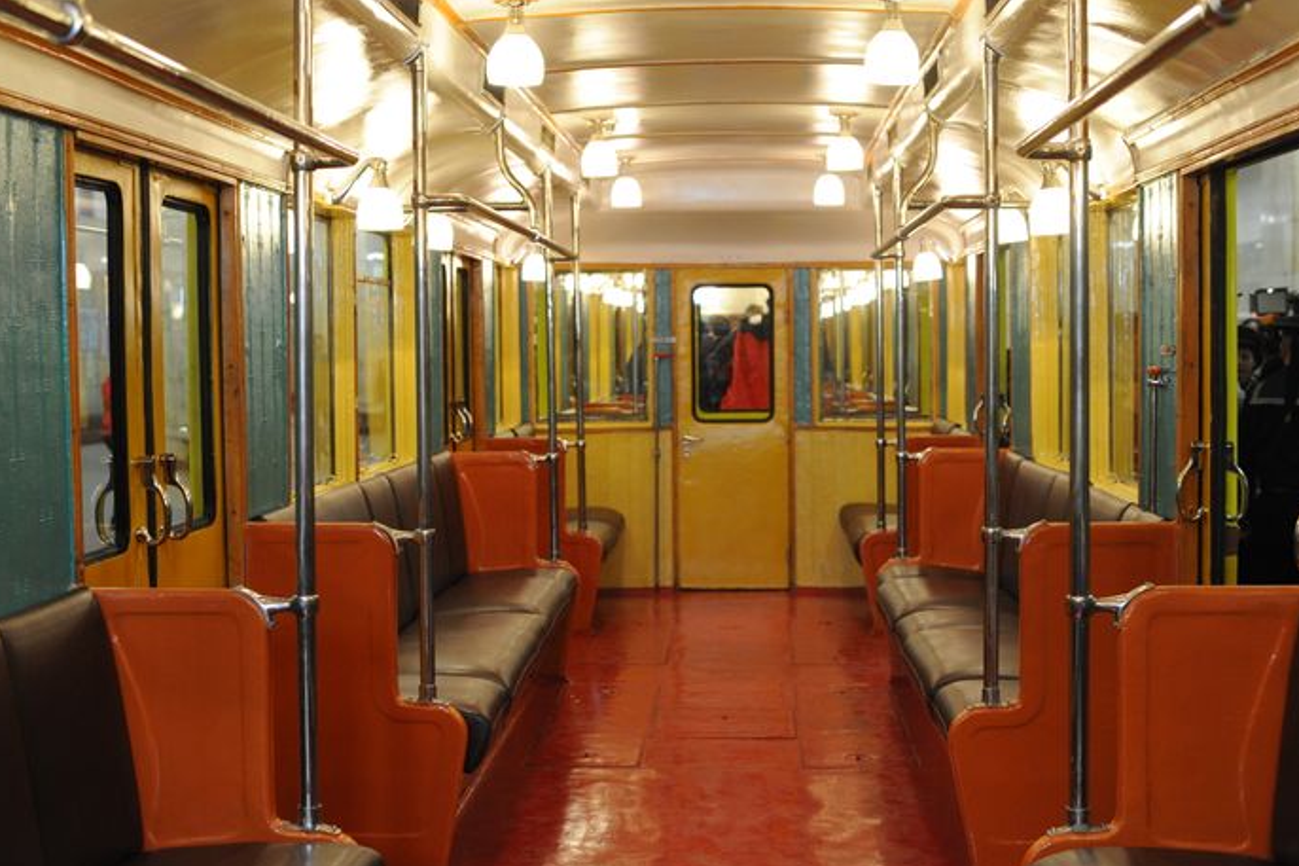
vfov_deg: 26.5
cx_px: 642
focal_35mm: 51
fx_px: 1840
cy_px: 440
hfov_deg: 38.9
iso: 3200
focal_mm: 50
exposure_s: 1/160
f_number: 5
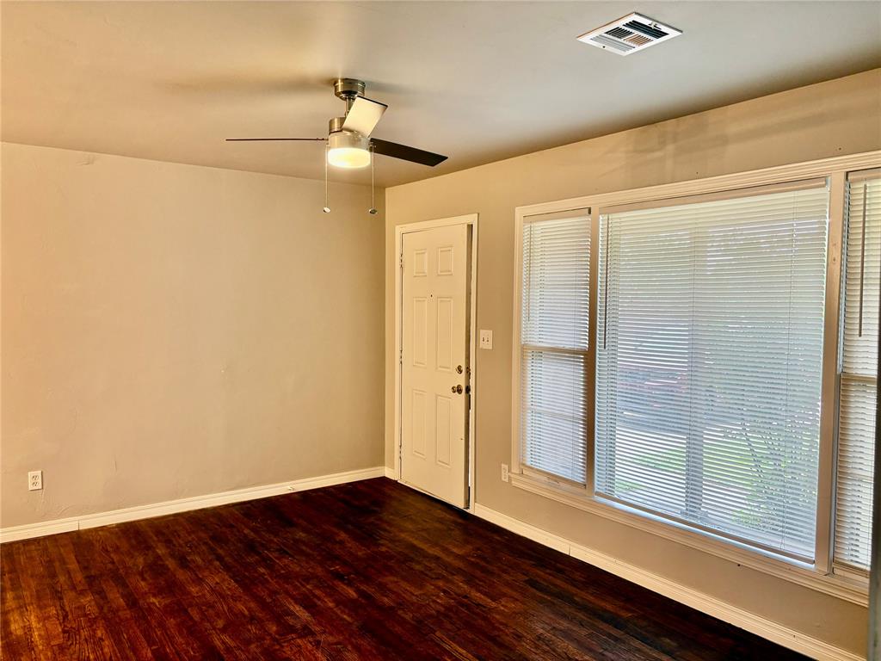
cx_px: 440
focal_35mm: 26
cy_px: 330
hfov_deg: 67.3
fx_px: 662
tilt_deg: -2.8
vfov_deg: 53.1
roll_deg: +0.0
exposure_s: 1/60
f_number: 1.6
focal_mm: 5.96
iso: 80
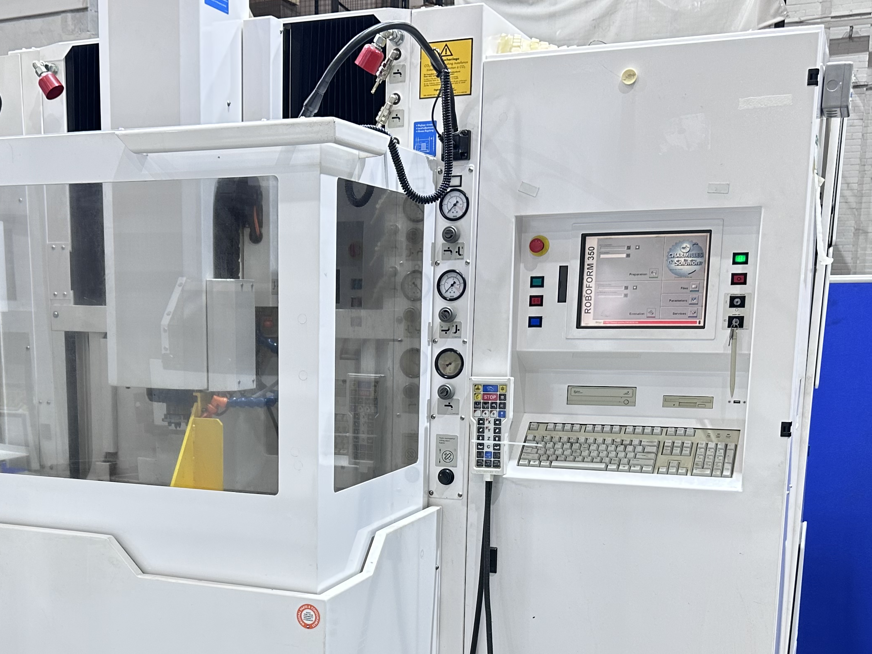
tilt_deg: -10.5
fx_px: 1159
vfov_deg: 30.8
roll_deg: +0.0
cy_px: 514
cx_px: 294
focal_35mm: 46
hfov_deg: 40.7
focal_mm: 6.86
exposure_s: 1/50
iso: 125
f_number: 1.78
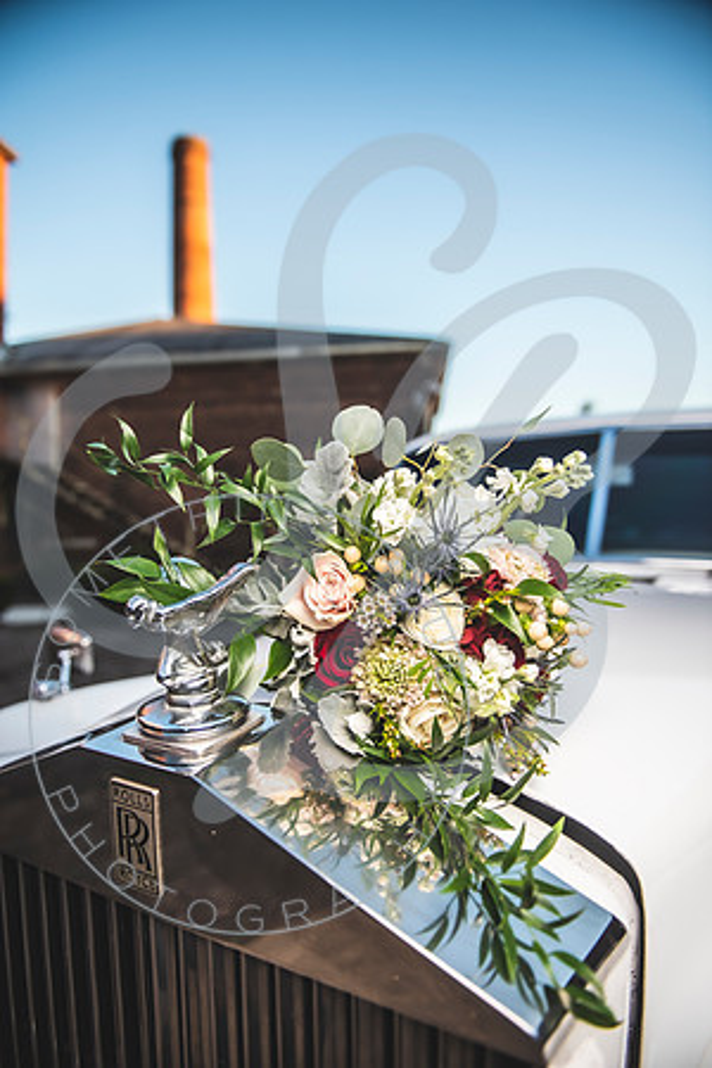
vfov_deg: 73.7
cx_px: 356
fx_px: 712
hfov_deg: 53.1
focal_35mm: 24
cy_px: 534
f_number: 2.8
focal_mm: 24
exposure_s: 1/500
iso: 160
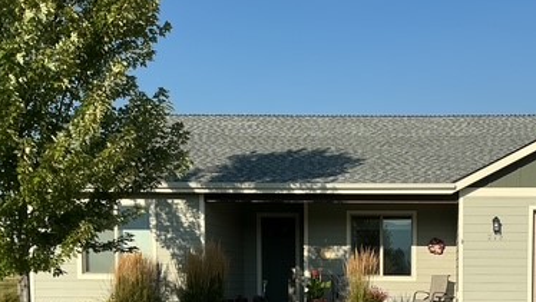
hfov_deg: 37.3
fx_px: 768
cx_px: 418
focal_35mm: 54
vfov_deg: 21.2
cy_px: 328
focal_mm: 3
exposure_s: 1/2320
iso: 25
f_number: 1.8
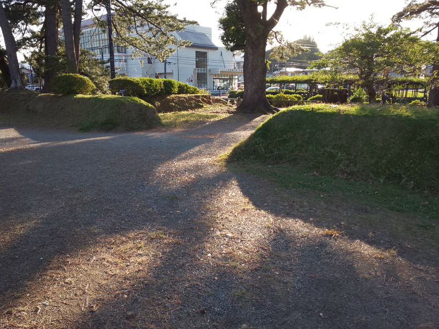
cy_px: 164
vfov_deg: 66.0
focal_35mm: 20
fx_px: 254
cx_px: 220
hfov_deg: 81.7
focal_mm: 3.45
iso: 28
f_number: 1.94
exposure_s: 1/224
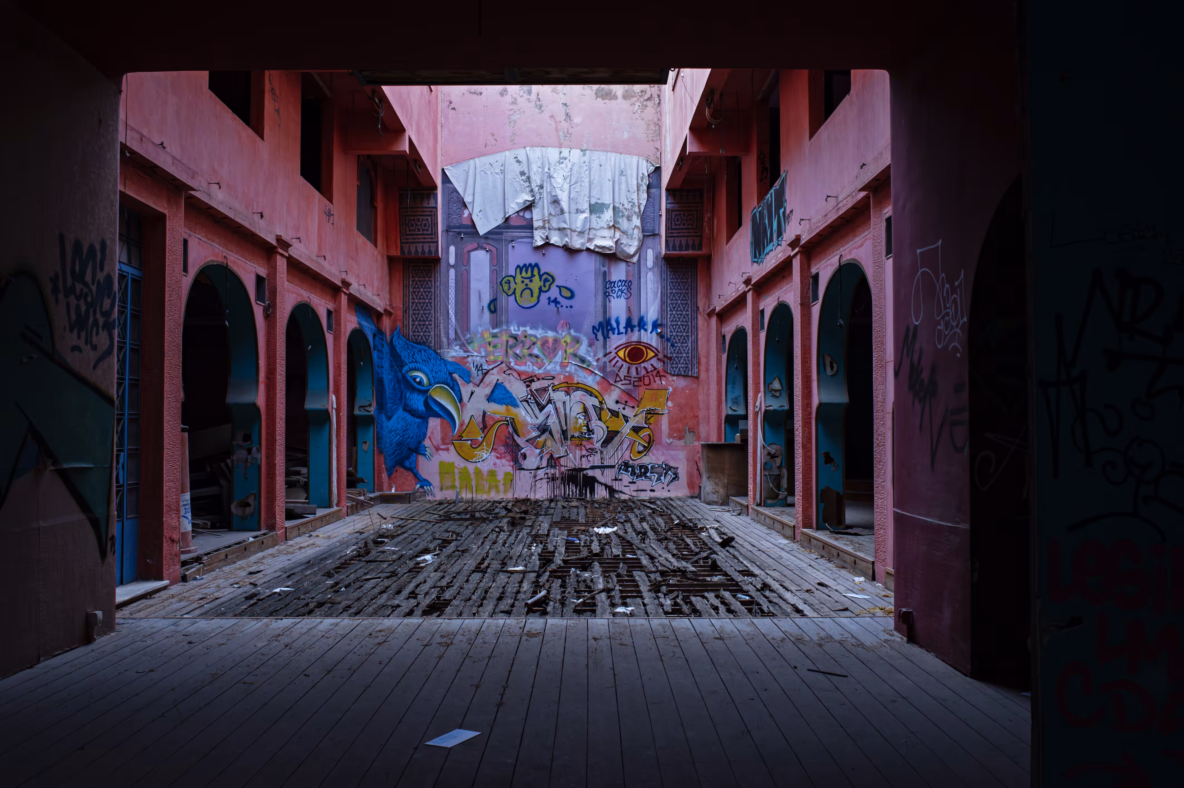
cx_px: 592
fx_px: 1150
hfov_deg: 54.5
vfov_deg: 37.8
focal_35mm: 35
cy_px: 394
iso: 320
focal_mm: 35
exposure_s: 1/200
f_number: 8
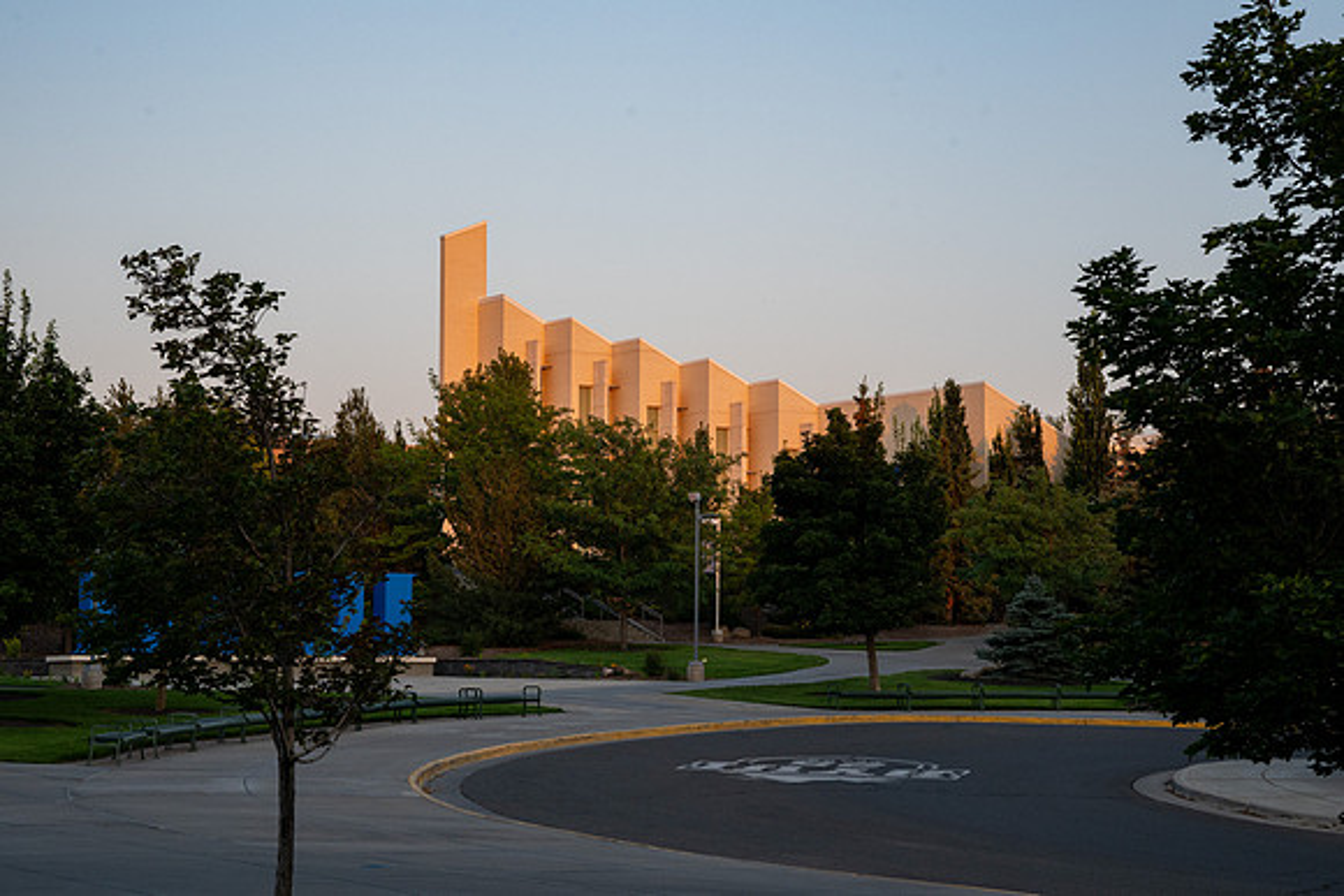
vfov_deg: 18.2
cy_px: 448
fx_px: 2796
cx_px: 672
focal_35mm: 75
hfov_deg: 27.0
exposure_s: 1/320
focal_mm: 70
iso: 800
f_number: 10
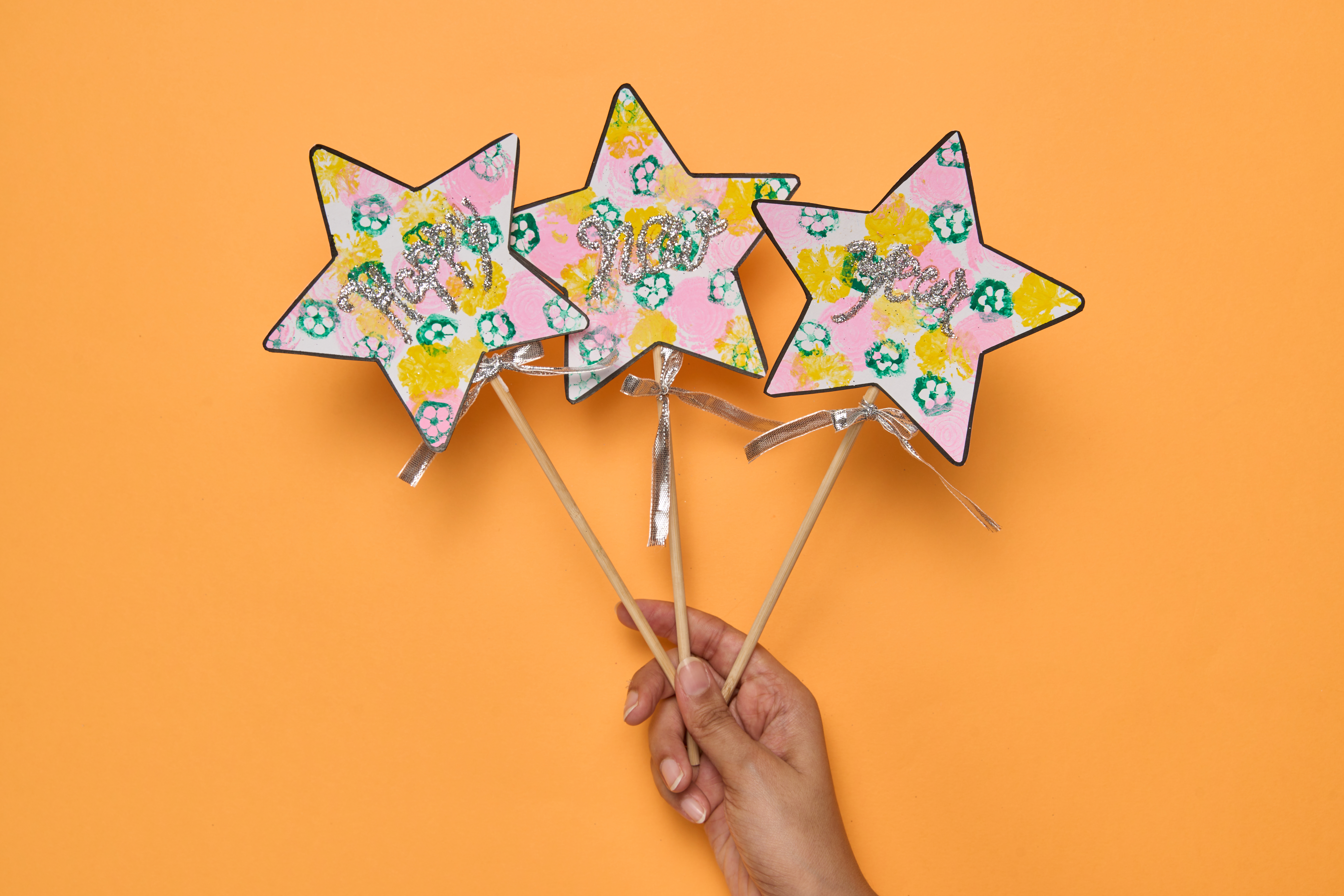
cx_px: 672
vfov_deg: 23.0
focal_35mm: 59
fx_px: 2202
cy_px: 448
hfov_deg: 33.9
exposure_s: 1/125
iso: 125
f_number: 11
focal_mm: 59
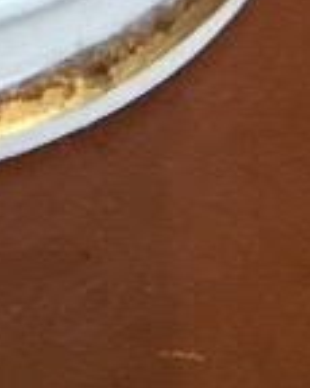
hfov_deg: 6.4
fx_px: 2709
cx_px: -189
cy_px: -1204
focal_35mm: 236
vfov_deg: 6.5
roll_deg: +0.2
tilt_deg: -18.8
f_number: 1.8
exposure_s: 1/60
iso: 80
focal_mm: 3
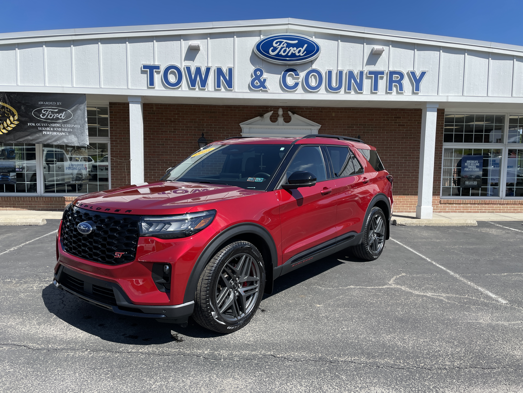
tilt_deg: -4.8
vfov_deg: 53.1
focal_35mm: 26
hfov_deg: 67.3
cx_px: 262
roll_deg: +0.0
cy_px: 196
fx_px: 393
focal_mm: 4.2
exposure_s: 1/3401
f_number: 1.6
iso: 32
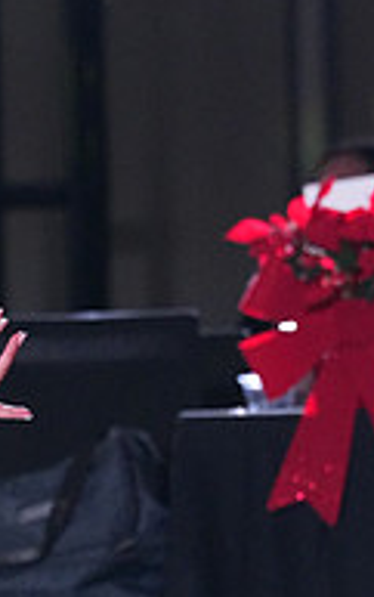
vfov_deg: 3.4
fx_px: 9975
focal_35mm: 613
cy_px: 711
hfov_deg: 2.1
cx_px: -104
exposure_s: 1/400
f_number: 5.6
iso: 10000
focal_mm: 200
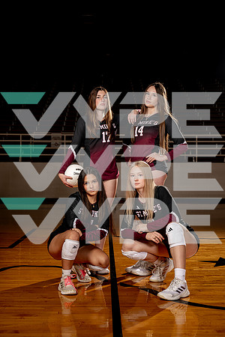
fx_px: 487
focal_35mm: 52
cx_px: 112
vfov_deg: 38.2
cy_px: 168
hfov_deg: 26.0
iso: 100
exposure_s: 1/250
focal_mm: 52
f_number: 5.6
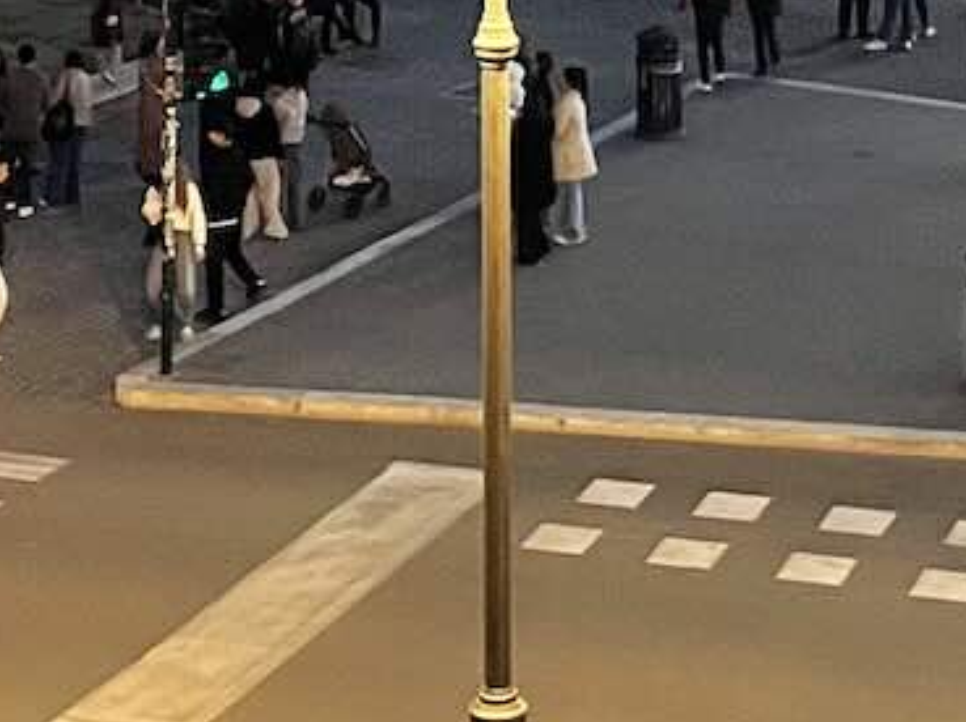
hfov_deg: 15.5
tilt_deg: +4.8
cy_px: -939
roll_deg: +0.3
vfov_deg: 10.3
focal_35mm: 127
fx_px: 3541
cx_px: 654
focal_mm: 4.2
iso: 500
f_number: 1.6
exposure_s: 1/33
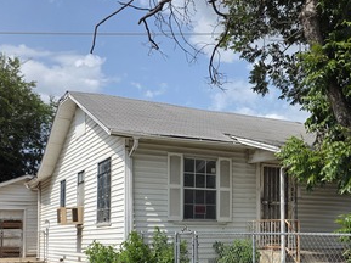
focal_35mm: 51
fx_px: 516
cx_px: 304
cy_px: 219
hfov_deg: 35.7
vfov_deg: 27.8
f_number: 1.7
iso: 80
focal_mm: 6.3
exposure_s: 1/7626
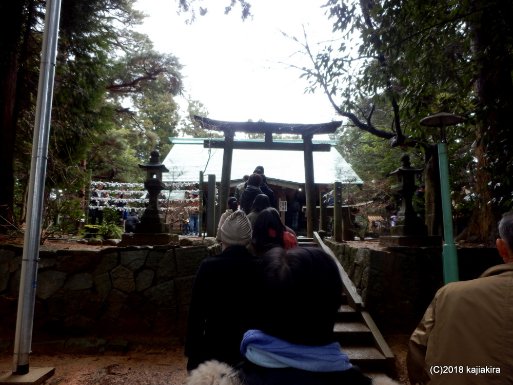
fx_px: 356
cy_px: 192
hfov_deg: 71.6
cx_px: 256
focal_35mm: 24
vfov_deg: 56.8
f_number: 3
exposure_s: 1/40
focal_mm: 4.2
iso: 80
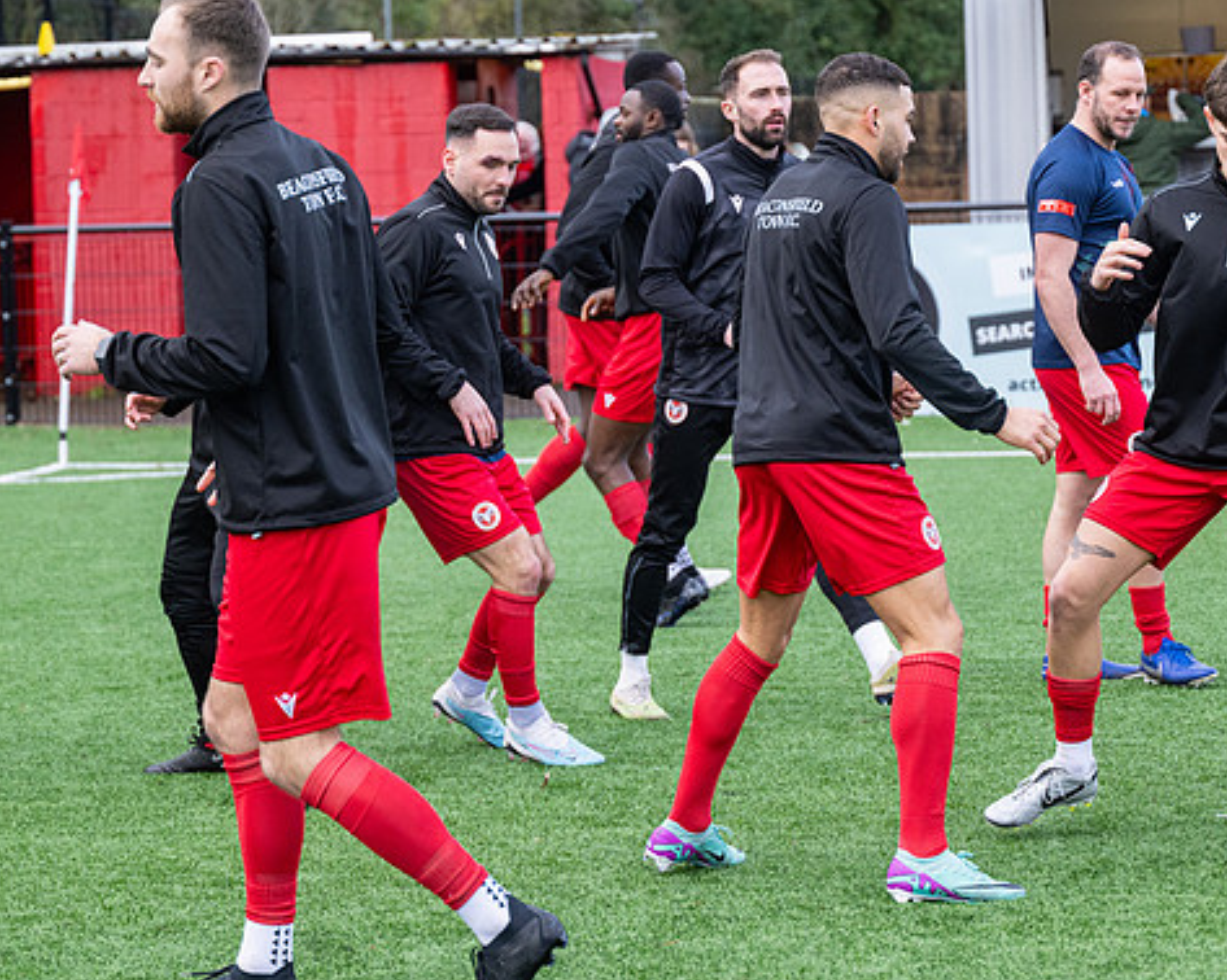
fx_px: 4900
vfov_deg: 11.4
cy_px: 456
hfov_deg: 14.3
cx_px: 637
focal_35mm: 135
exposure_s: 1/1250
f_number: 4
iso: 800
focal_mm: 98
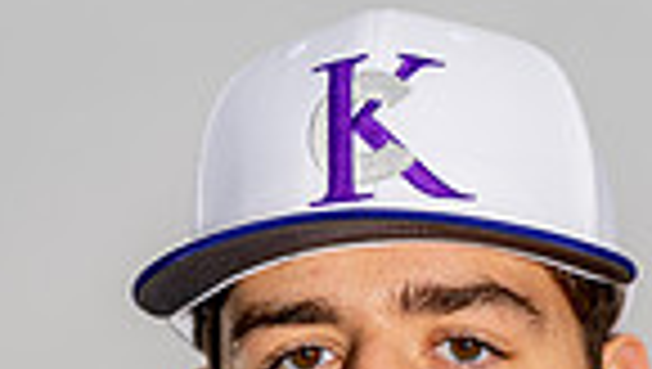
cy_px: 945
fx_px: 3254
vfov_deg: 6.2
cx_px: 328
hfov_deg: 11.4
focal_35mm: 188
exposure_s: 1/1250
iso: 100
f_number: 4
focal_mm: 58
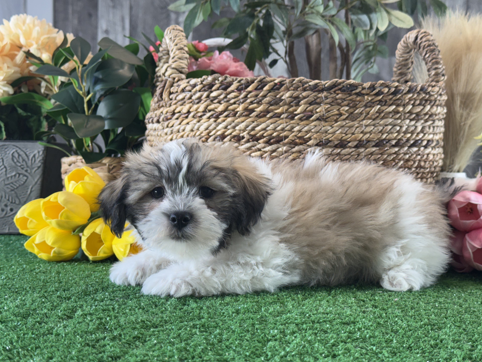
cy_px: 179
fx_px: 696
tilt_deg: -4.1
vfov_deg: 29.1
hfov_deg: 38.2
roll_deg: -1.1
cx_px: 245
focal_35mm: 50
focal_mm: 6.76
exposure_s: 1/222
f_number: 1.78
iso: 64
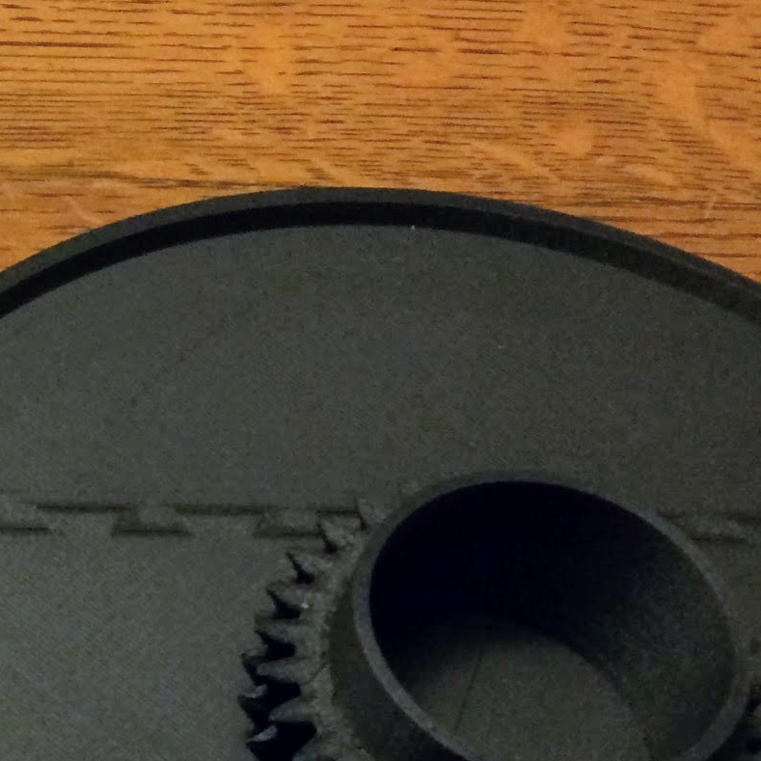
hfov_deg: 15.5
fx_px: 2636
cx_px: -287
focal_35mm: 106
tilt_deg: -58.0
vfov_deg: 16.0
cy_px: 803
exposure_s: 1/15
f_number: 2.2
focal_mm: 4.15
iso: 250
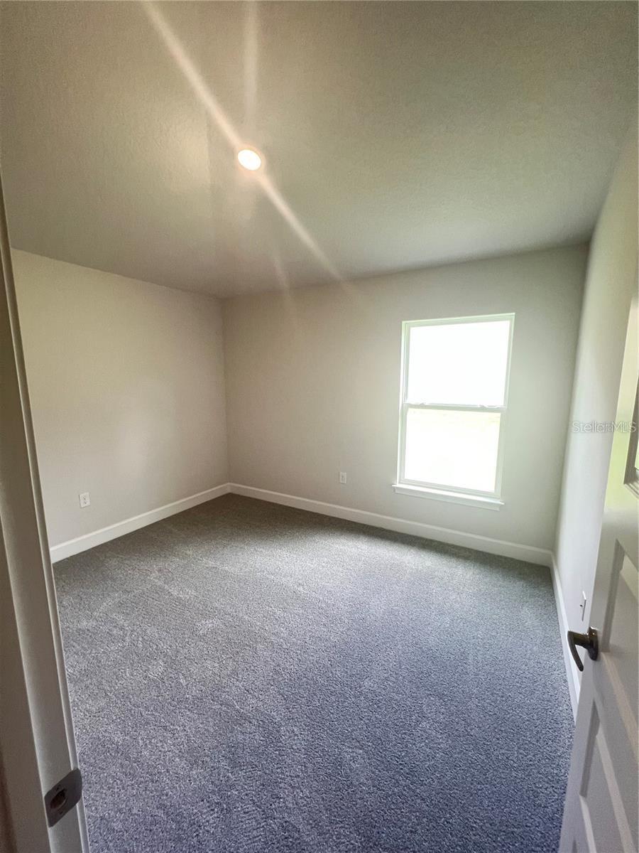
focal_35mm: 13
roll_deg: +0.1
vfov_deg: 106.2
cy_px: 426
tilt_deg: -6.2
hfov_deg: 89.9
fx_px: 320
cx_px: 320
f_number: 1.8
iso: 200
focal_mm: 1.57
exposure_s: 1/60
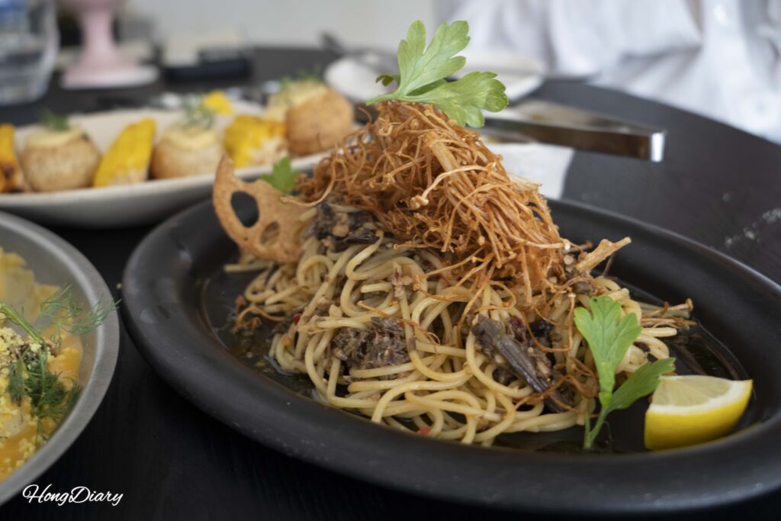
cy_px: 260
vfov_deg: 28.7
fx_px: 1020
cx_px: 390
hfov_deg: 41.9
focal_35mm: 47
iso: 500
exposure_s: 1/60
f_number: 5.6
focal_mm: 47
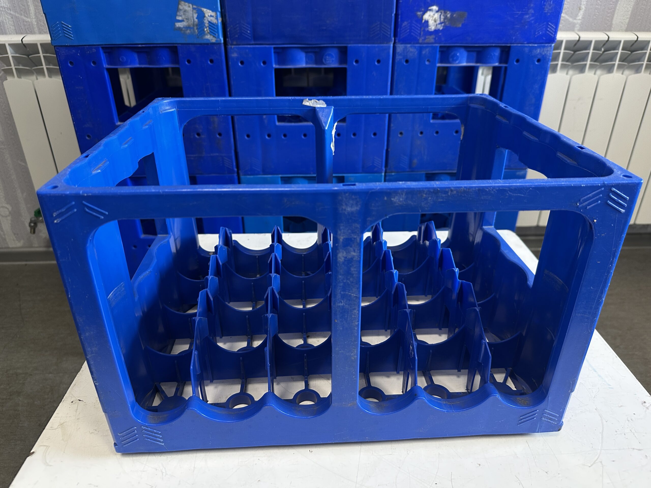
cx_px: 326
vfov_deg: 56.8
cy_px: 244
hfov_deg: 71.6
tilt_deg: -27.7
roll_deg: +0.6
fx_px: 451
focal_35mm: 24
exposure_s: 1/50
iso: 200
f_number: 1.78
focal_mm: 6.86
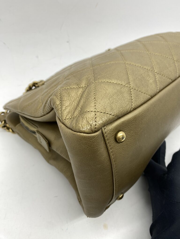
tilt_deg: -43.5
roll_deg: -13.5
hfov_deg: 54.9
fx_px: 173
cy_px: 120
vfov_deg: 69.4
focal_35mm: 25
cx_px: 90
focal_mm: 4.25
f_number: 1.8
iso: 40
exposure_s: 1/100
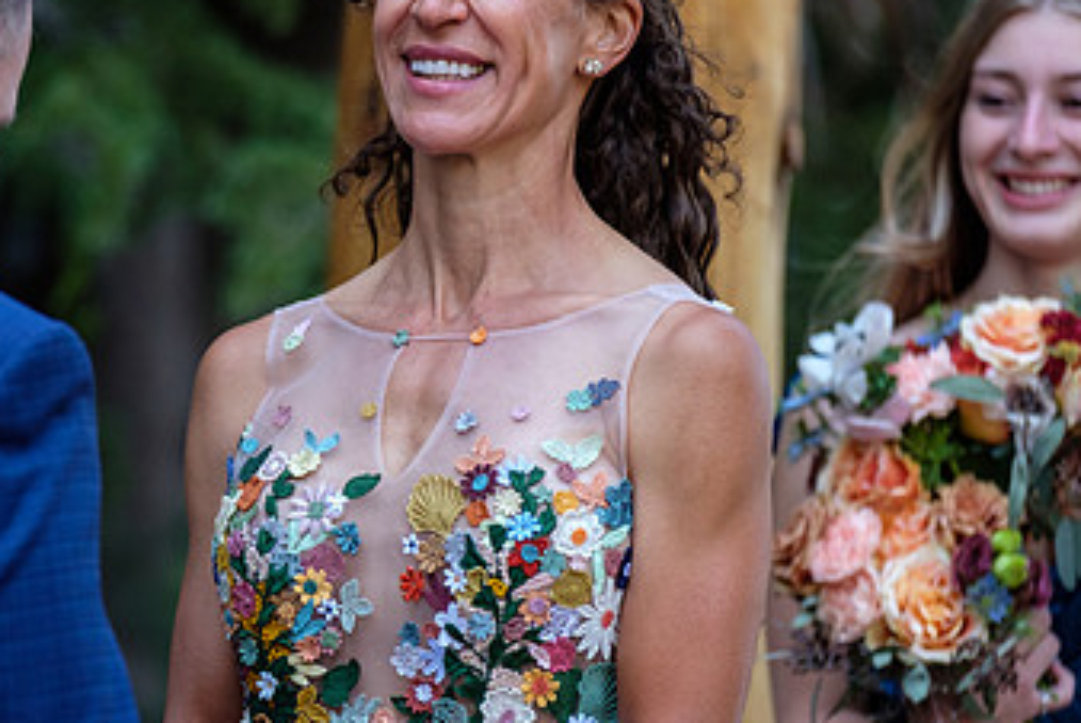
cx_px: 374
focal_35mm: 360
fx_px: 10819
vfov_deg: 3.8
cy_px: 417
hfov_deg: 5.7
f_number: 2.8
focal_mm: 140
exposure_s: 1/200
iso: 1000
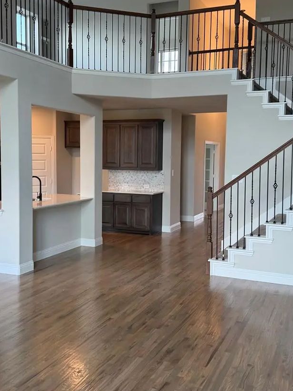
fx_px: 452
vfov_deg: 46.8
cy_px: 183
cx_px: 137
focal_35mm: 40
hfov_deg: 35.9
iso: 160
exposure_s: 1/127
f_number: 1.78
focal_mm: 6.76
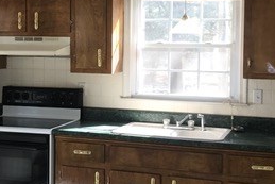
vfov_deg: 18.9
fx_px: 550
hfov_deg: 28.0
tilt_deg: -3.6
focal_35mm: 72
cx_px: 111
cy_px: 69
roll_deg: +0.0
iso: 20
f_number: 1.8
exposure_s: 1/60
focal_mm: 3.99
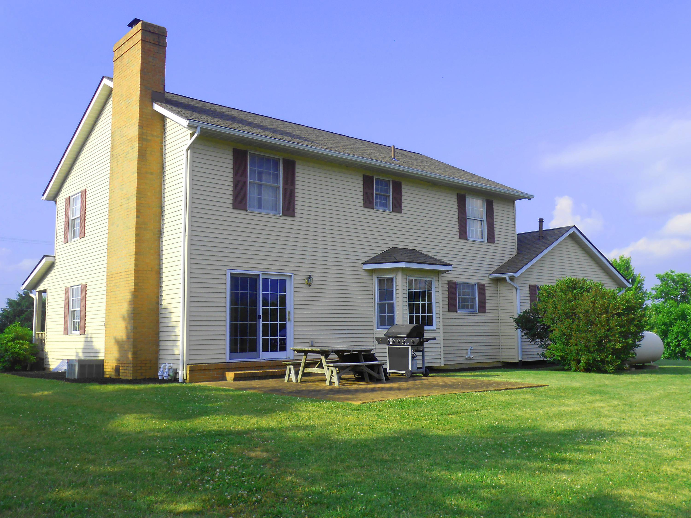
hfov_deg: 54.0
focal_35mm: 34
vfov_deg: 41.8
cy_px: 259
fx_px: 679
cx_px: 346
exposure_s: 1/500
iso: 80
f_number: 3.9
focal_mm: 6
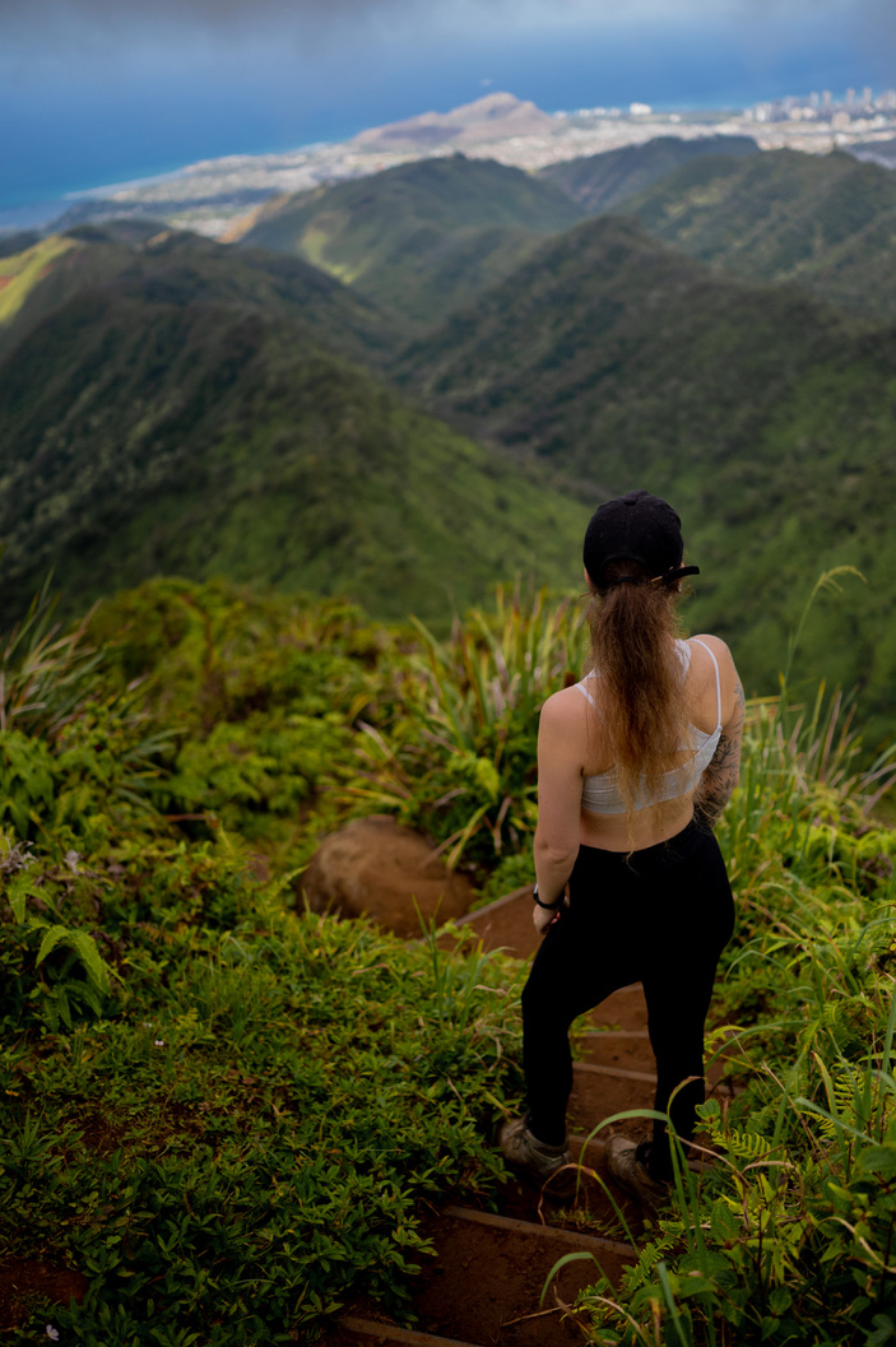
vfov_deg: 53.2
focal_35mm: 36
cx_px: 442
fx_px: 1346
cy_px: 689
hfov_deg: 36.8
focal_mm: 35
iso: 800
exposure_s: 1/8000
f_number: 1.8
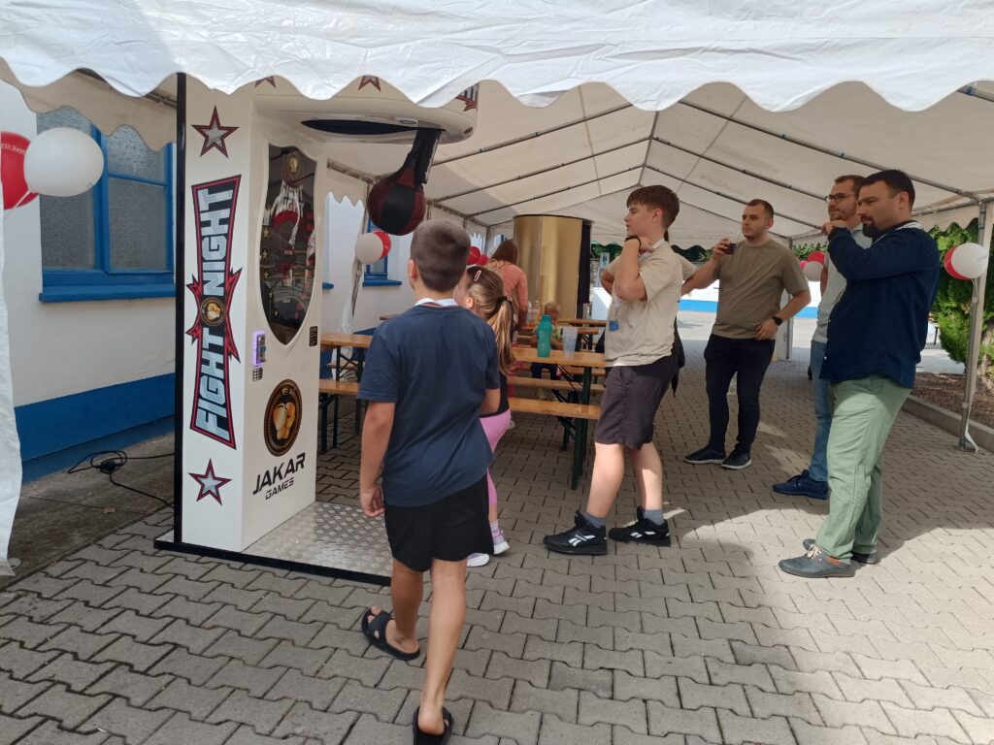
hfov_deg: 71.6
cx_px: 497
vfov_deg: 56.8
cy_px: 372
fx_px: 689
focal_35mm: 24
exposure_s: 1/403
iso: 51
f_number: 1.88
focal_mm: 5.59
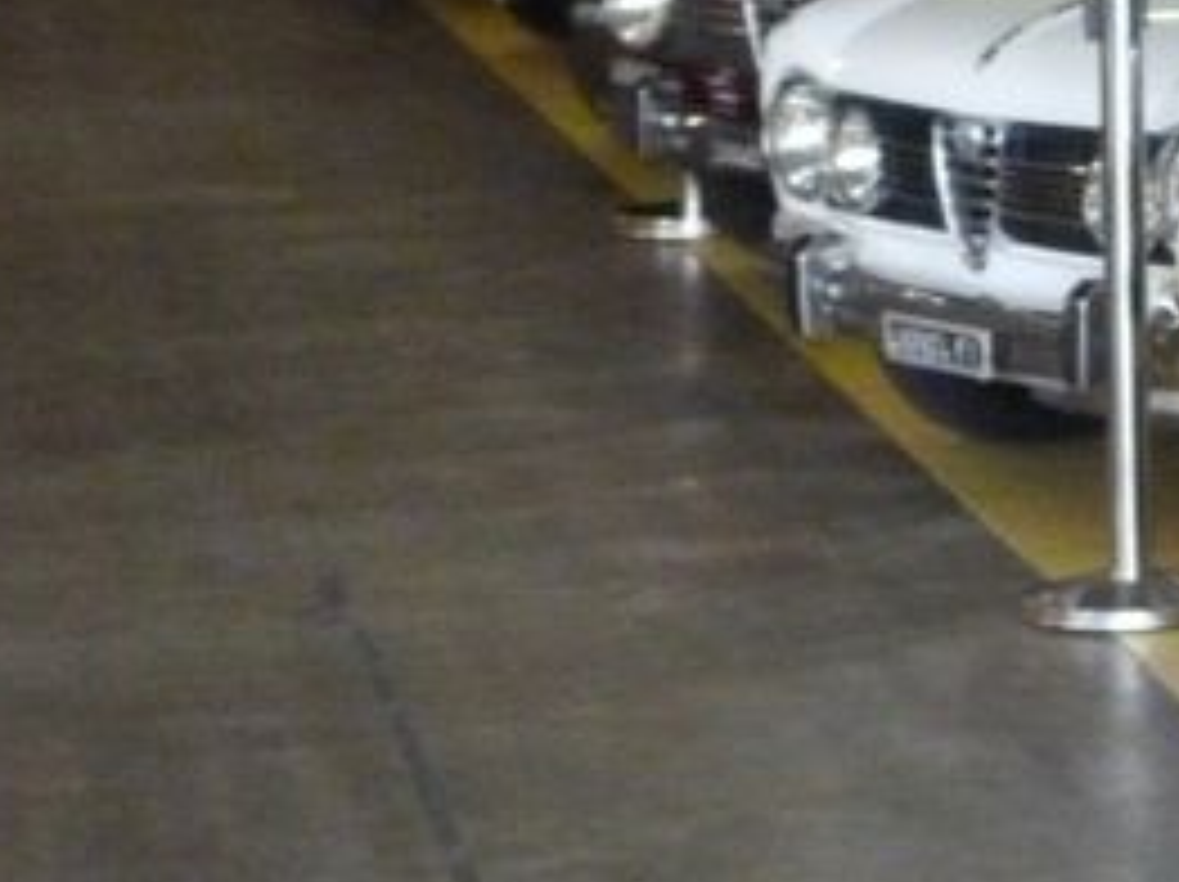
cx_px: 2174
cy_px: -162
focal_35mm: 172
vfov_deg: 8.5
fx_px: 5853
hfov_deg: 10.7
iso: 800
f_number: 3.2
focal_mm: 7.9
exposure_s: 1/100
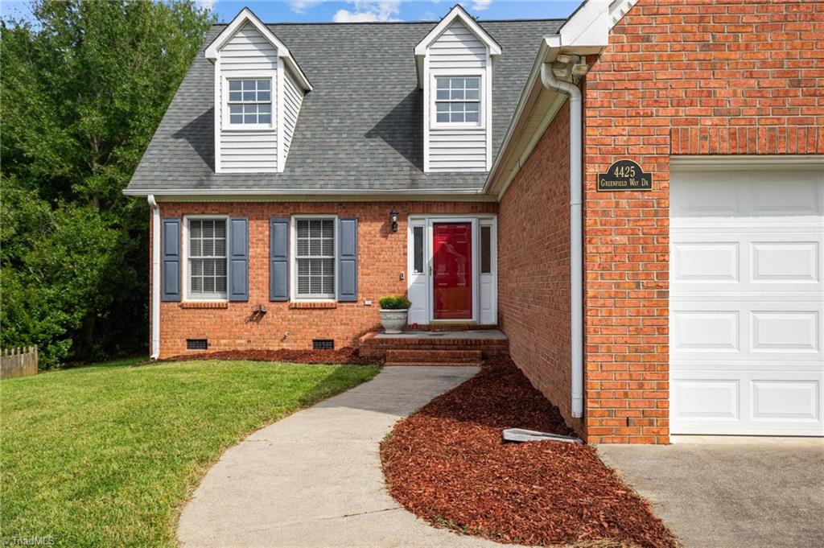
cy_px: 274
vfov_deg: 44.9
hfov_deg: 63.7
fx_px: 663
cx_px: 412
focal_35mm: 29
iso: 160
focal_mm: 29
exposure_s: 1/320
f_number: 8
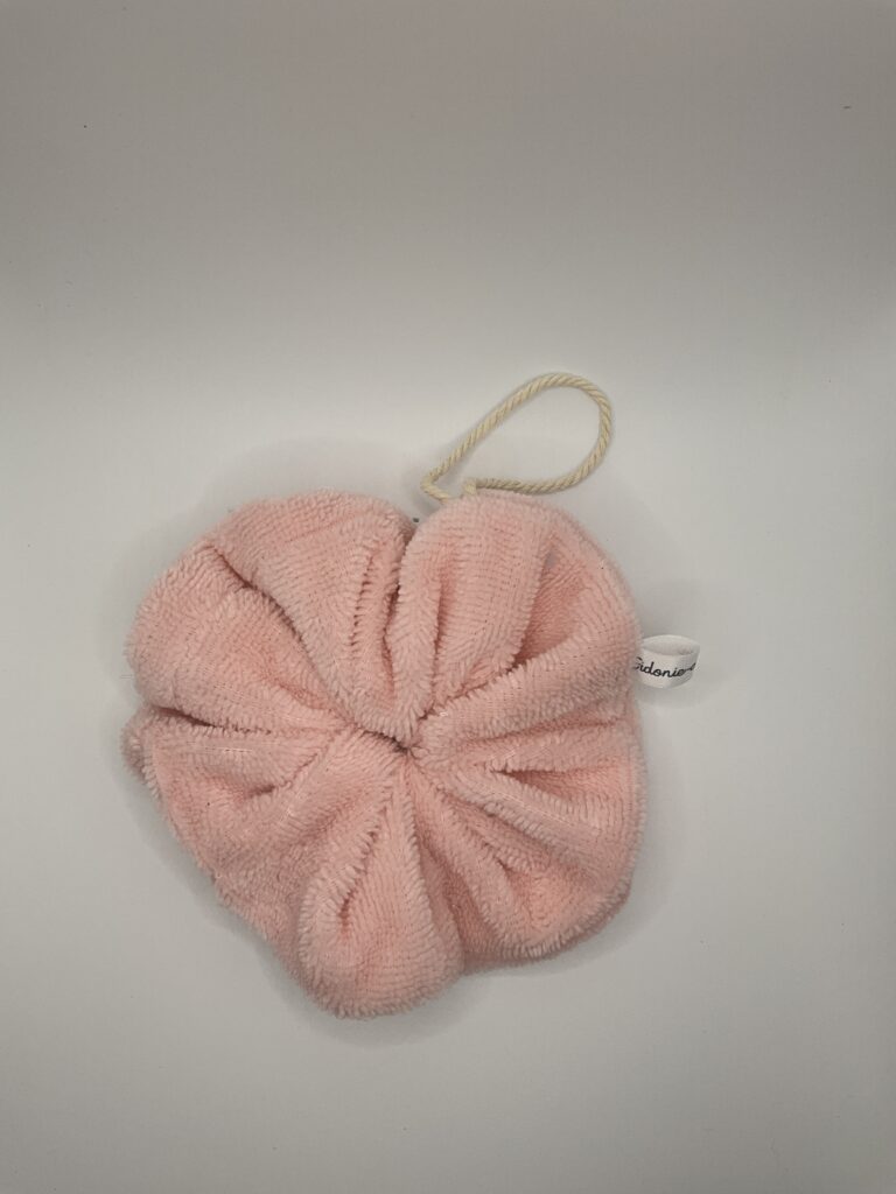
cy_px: 597
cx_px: 448
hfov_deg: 48.2
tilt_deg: -83.1
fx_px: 1001
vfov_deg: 61.7
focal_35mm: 29
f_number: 1.8
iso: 25
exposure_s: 1/322
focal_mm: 3
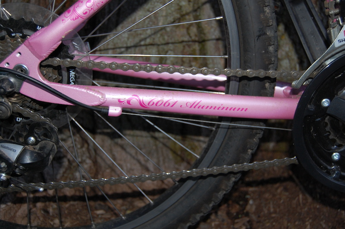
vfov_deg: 29.8
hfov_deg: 43.6
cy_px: 114
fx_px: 431
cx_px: 172
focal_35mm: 45
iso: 400
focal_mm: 30
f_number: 4.2
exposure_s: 1/60
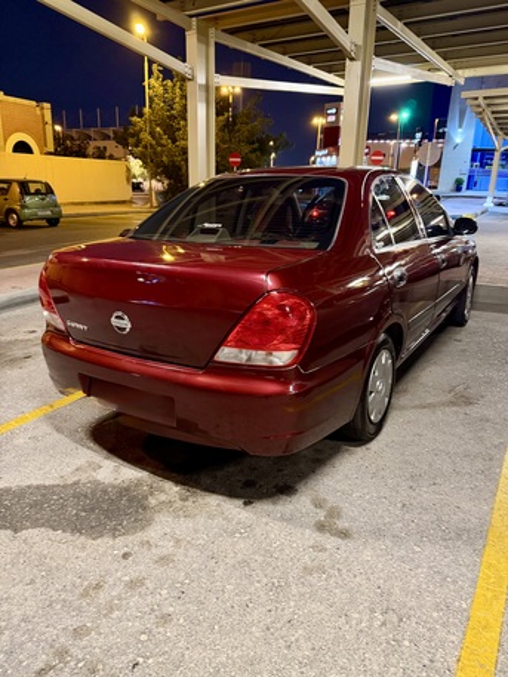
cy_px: 338
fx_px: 469
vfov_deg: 71.6
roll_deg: -2.2
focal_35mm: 24
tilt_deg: -18.7
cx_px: 254
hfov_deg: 56.8
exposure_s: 1/33
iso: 800
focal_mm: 6.76
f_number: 1.78
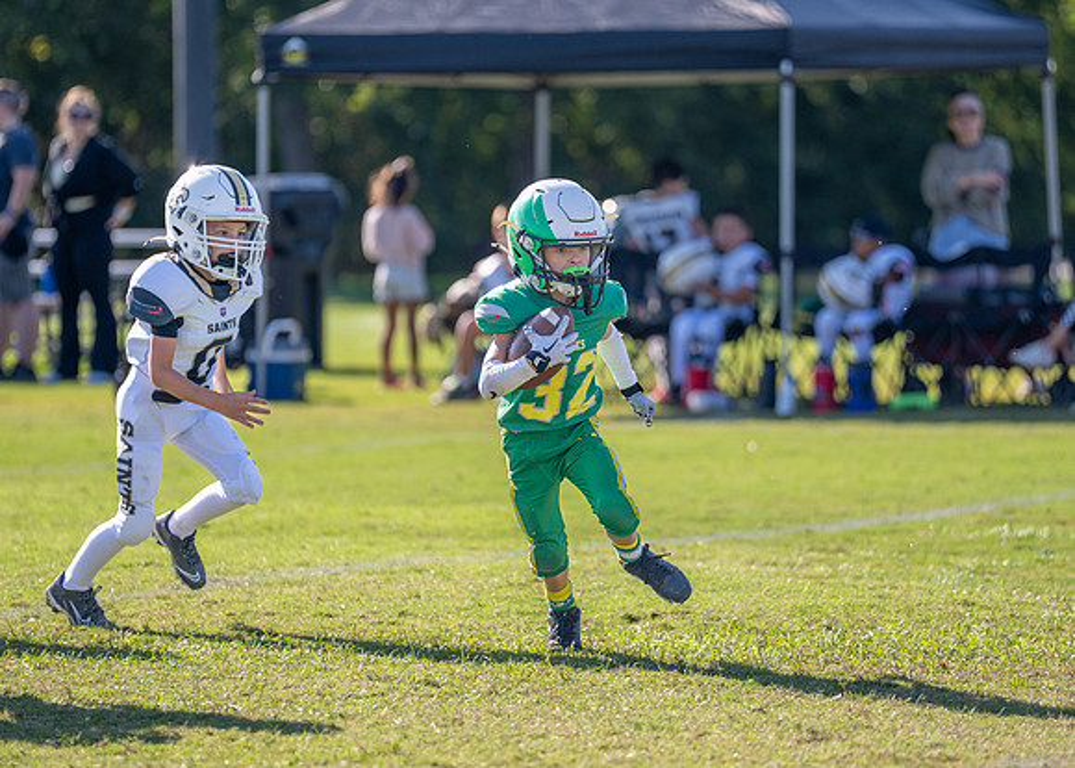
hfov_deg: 7.7
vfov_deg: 5.5
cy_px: 360
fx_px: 7971
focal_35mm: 261
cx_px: 571
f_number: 2.8
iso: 250
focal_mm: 200
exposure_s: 1/2500
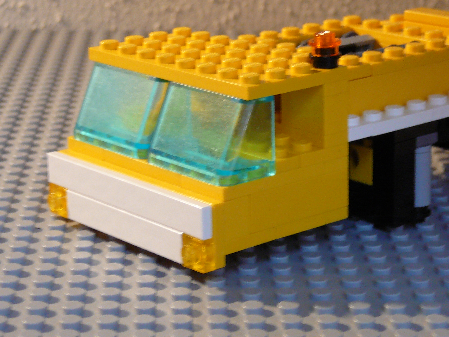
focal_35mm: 106
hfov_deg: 18.5
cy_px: 148
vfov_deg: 14.0
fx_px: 1375
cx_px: 242
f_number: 3.8
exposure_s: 1/13
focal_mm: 12.2
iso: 200
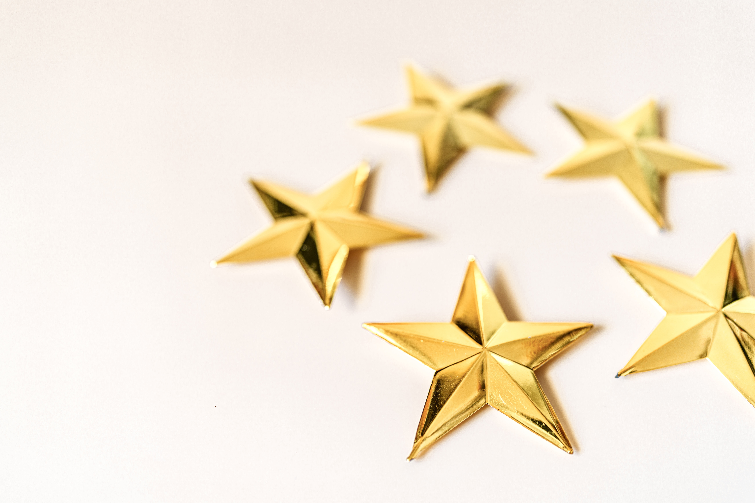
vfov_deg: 37.9
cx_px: 378
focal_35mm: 35
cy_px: 252
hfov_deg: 54.4
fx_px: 734
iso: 100
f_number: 1.4
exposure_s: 1/20
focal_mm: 35
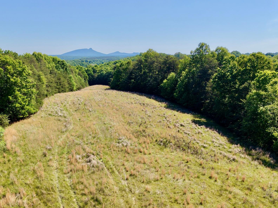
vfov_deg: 45.1
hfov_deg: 57.5
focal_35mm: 31
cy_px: 129
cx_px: 101
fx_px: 249
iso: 400
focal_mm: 8.67
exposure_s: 1/6400
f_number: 1.8
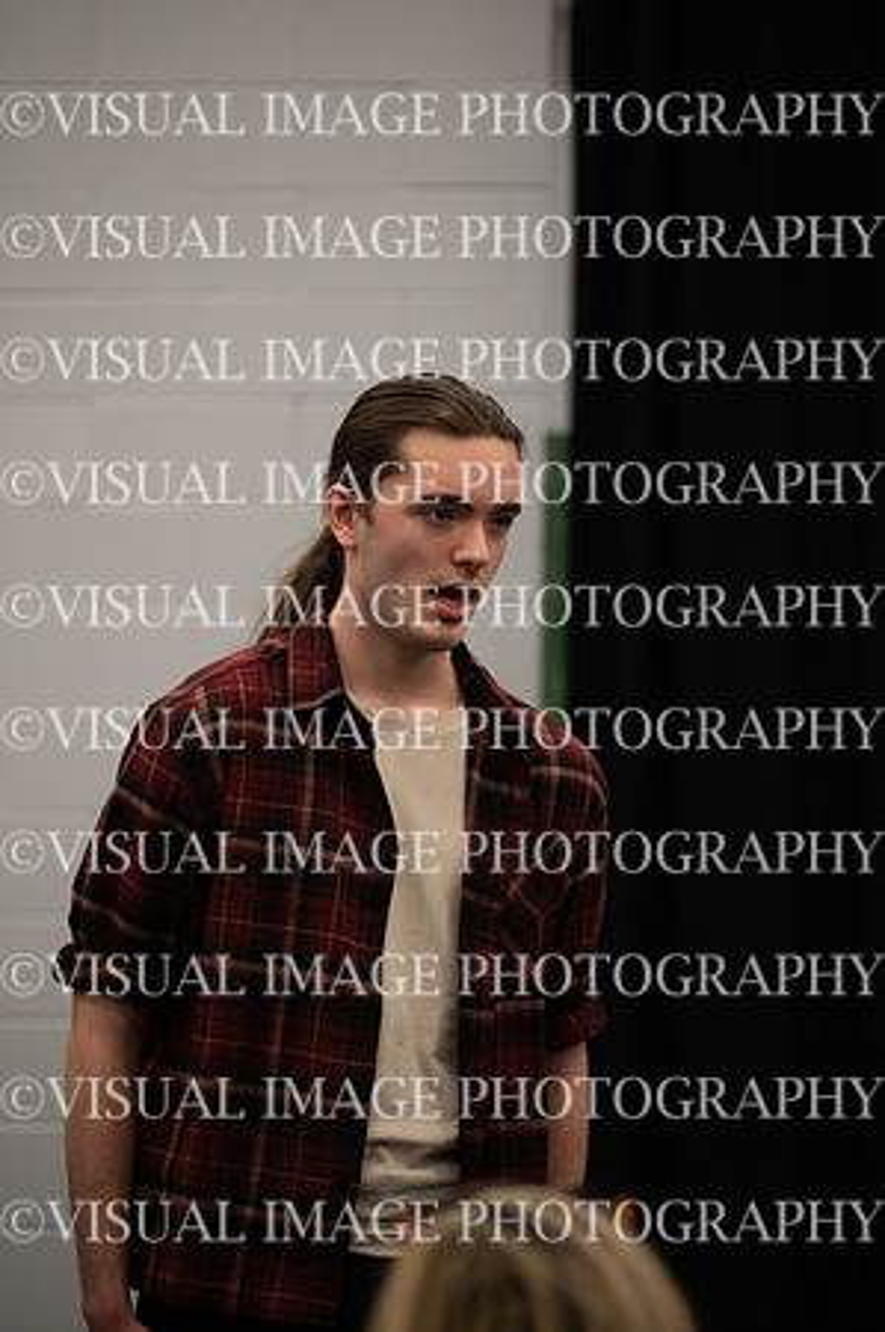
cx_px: 442
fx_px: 7244
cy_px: 666
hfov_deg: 7.0
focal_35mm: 196
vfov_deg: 10.5
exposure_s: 1/160
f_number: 5.6
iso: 5000
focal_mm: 196
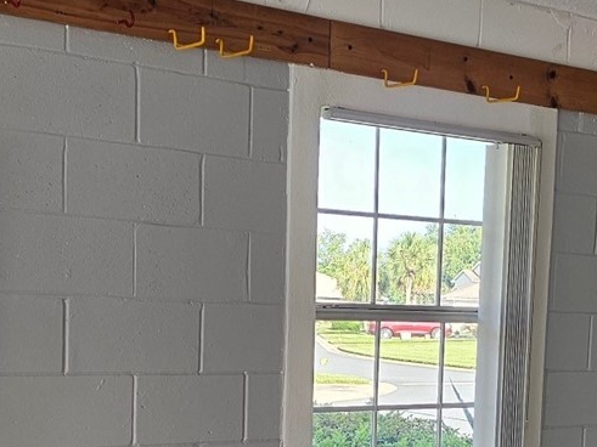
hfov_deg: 25.9
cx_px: 356
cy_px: 406
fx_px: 1293
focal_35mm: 75
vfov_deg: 19.3
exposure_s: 1/120
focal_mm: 6.3
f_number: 1.7
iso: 100
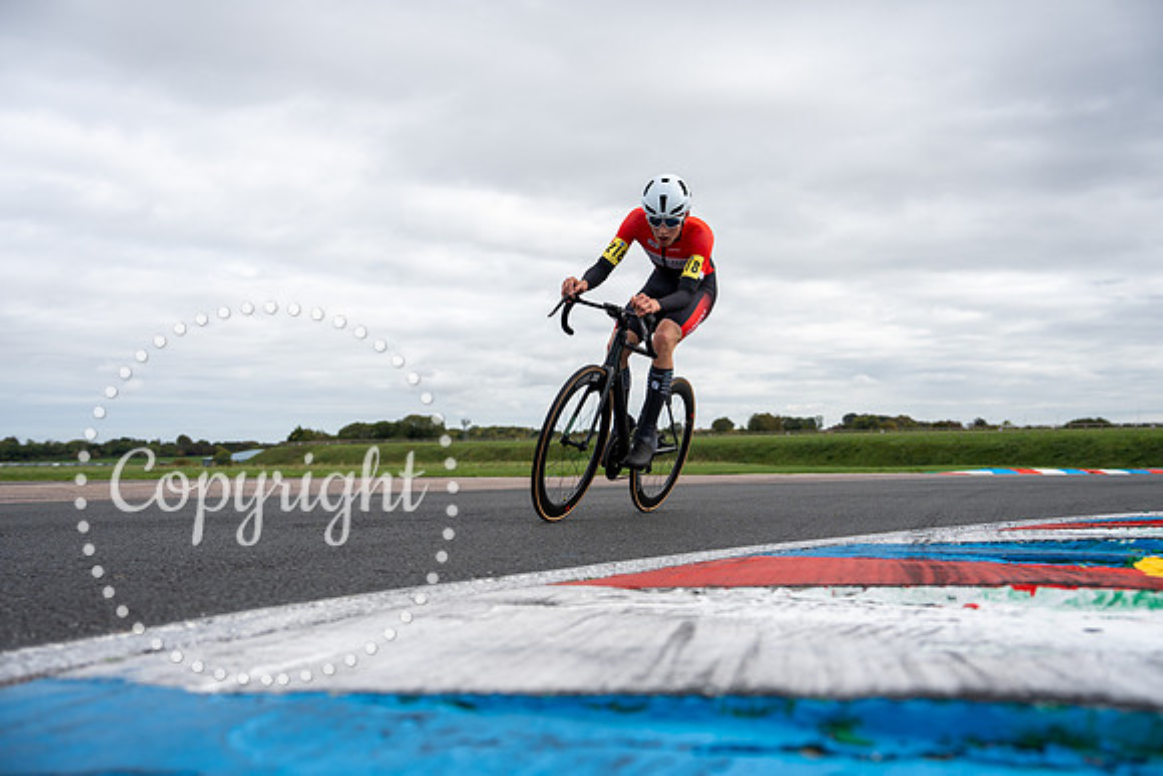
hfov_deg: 49.5
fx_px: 1260
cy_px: 388
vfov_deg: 34.2
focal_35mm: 39
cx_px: 582
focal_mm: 39
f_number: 3.5
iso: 100
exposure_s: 1/1000
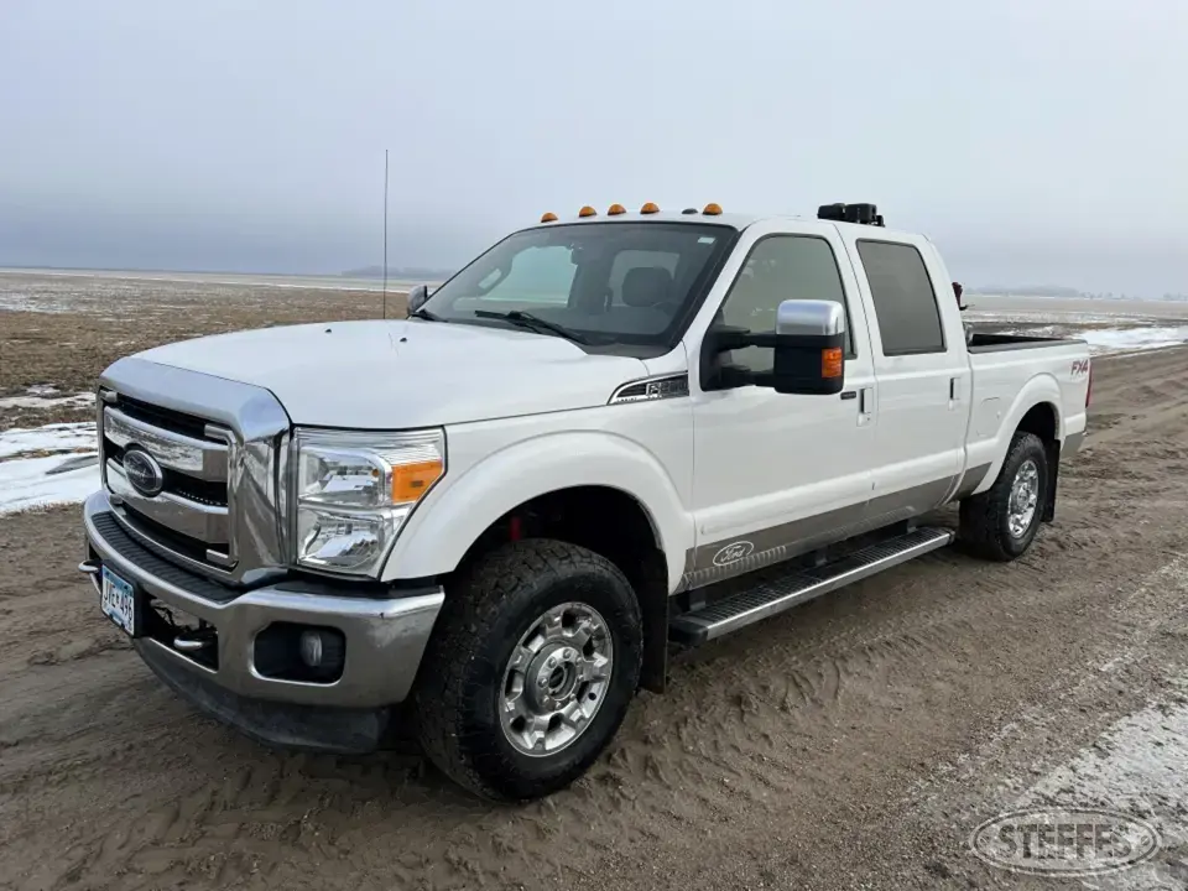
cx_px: 594
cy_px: 446
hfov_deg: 67.3
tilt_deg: -7.9
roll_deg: -0.2
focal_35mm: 26
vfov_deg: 53.1
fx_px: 892
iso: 50
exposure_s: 1/1183
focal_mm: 5.7
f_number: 1.5
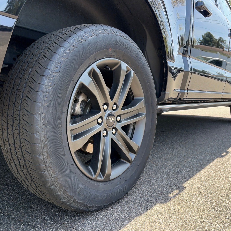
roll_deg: +0.8
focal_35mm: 31
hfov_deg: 52.5
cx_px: 123
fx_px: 234
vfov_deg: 52.5
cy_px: 116
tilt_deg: -3.9
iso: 64
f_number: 1.6
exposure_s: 1/607
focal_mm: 5.96
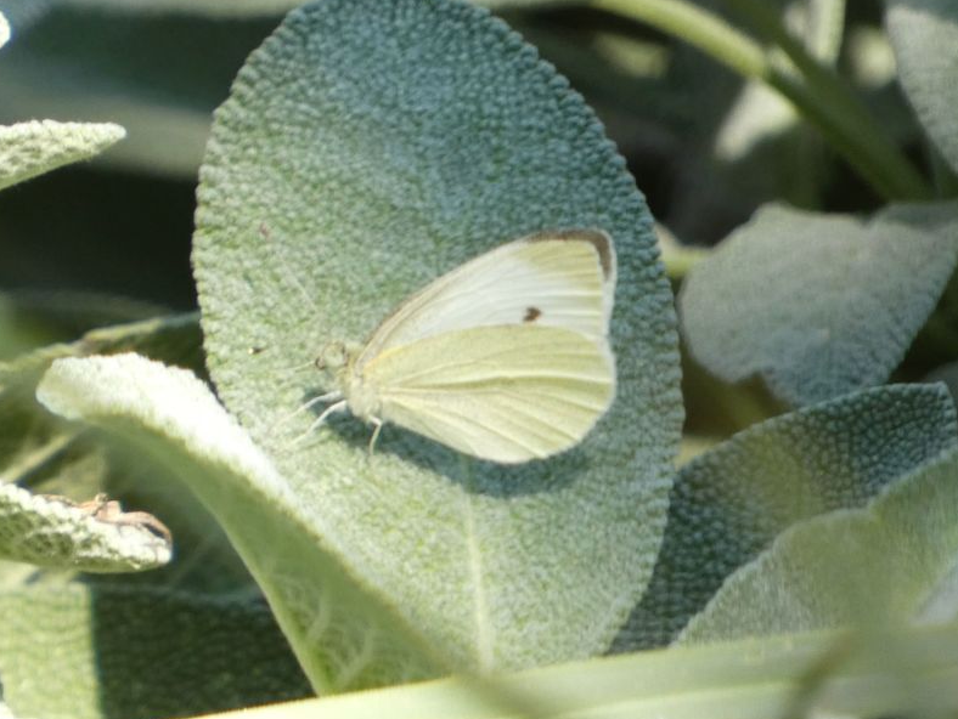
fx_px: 35833
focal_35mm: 1294
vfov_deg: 1.2
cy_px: 339
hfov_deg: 1.5
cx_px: 454
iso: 250
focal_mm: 214.2
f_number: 5.9
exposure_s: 1/125
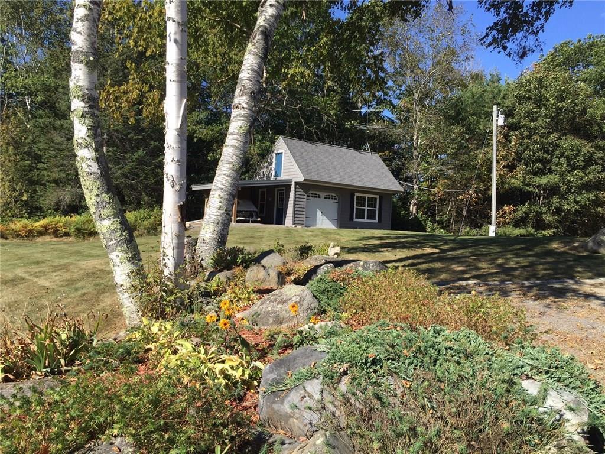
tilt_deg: +2.3
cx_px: 302
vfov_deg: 48.2
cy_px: 227
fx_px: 507
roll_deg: -4.0
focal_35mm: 29
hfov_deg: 61.7
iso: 32
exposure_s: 1/1319
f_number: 2.2
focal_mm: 4.15
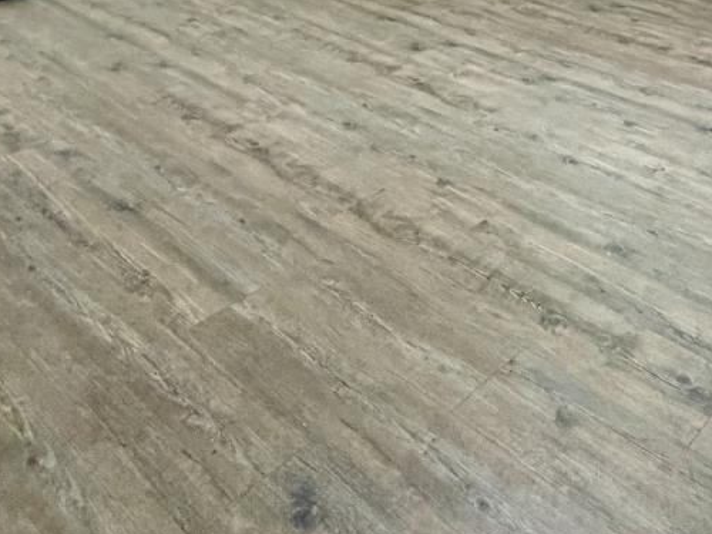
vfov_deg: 26.0
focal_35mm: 42
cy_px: -253
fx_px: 864
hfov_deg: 42.7
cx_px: 575
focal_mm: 2.22
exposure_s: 1/60
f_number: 2.2
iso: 400
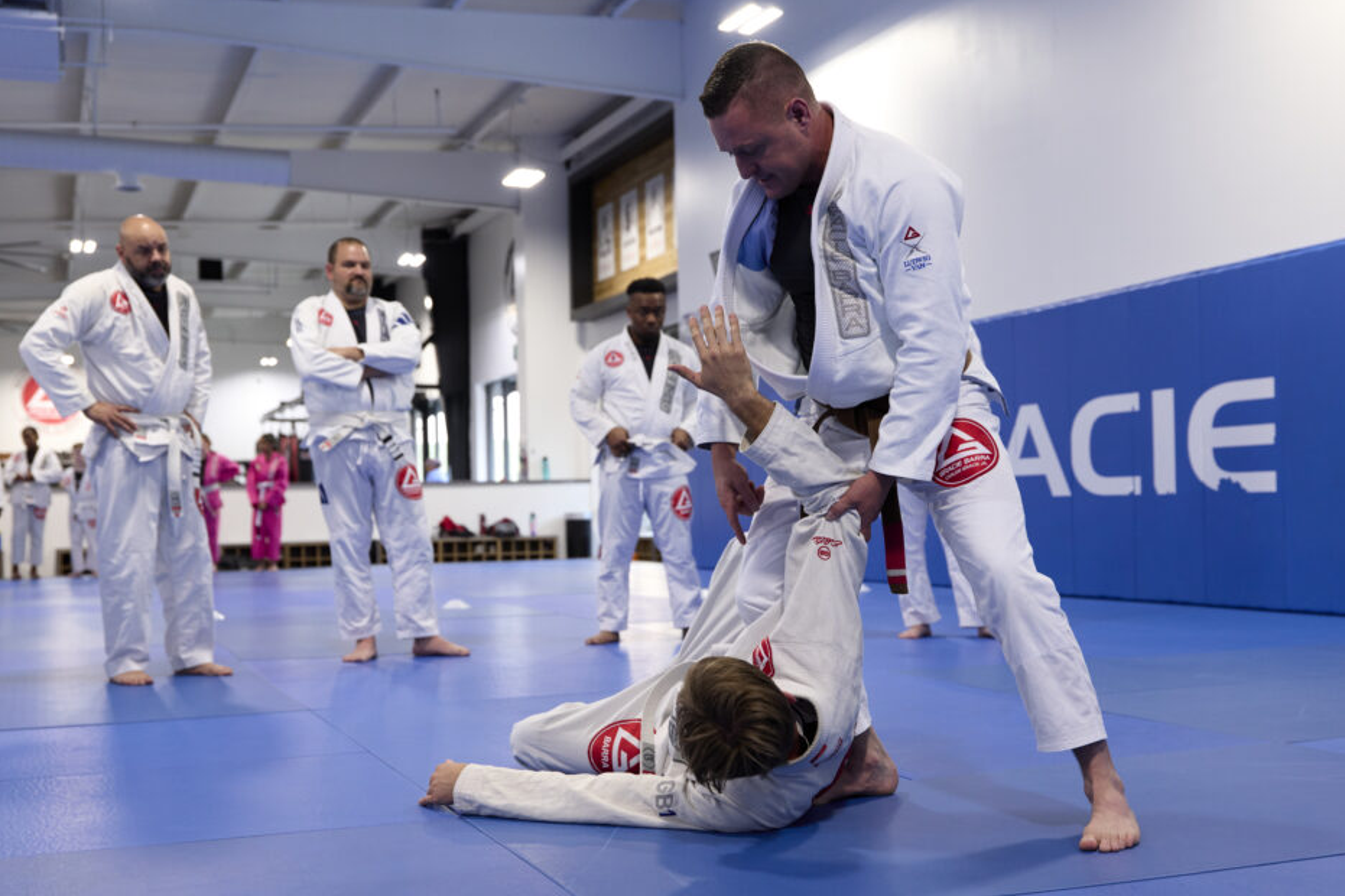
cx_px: 715
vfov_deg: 30.5
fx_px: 1643
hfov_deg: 44.5
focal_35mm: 44
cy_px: 487
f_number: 3.5
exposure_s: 1/200
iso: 1600
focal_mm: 40
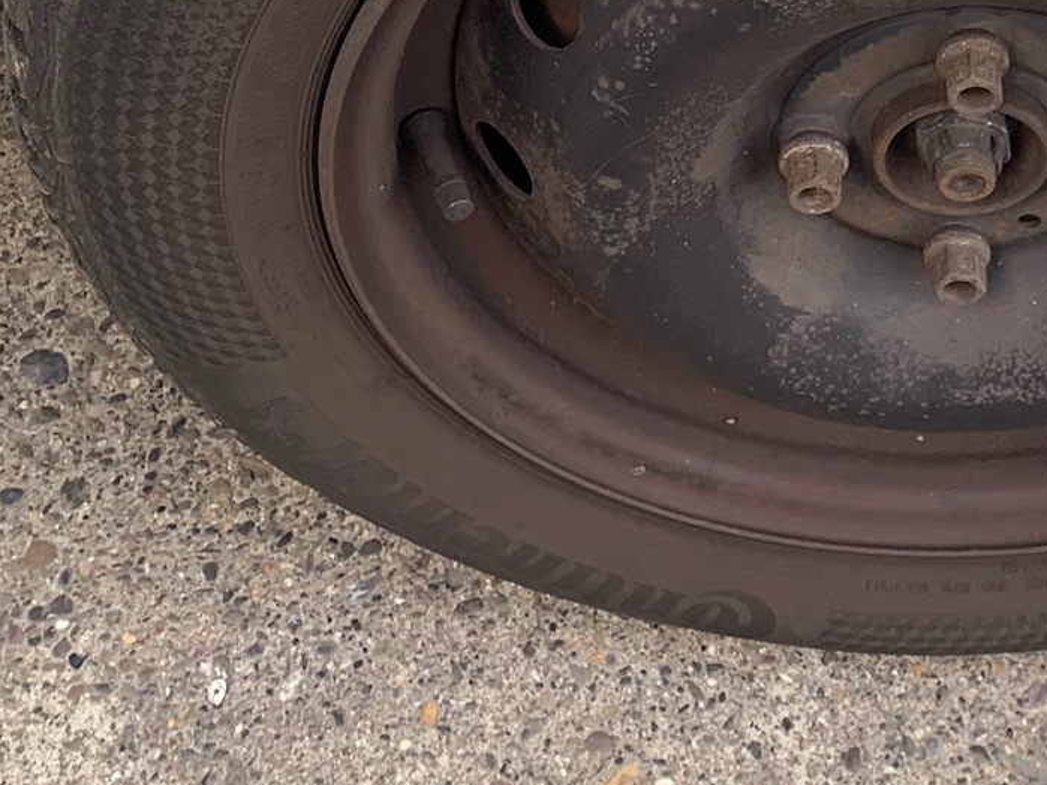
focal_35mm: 75
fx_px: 2268
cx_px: 789
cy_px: -157
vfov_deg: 18.6
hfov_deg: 25.7
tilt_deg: -45.0
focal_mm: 4.25
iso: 50
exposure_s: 1/121
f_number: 1.8
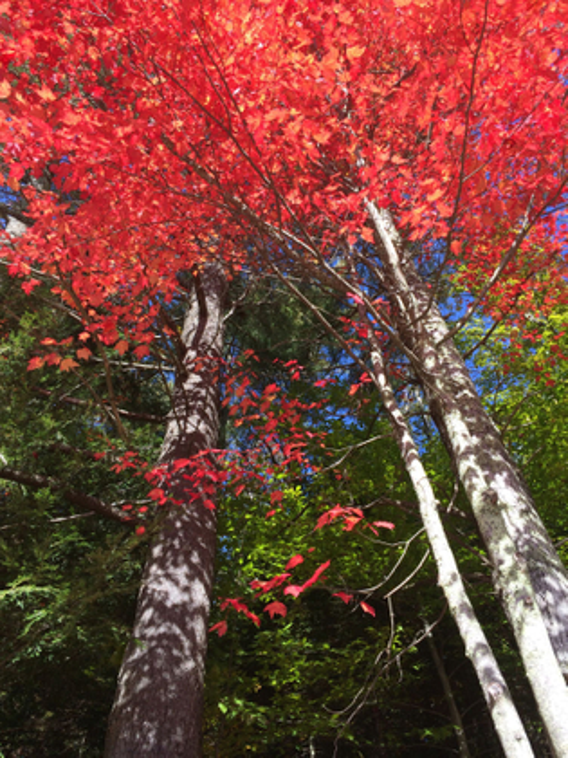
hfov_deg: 48.2
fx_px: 634
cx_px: 284
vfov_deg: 61.7
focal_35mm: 29
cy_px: 379
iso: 32
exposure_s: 1/604
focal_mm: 4.15
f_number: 2.2
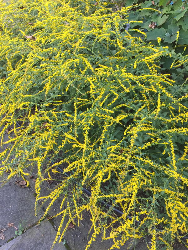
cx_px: 94
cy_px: 125
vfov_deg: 61.7
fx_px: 210
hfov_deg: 48.2
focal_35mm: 29
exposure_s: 1/40
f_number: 2.2
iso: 32
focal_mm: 4.15
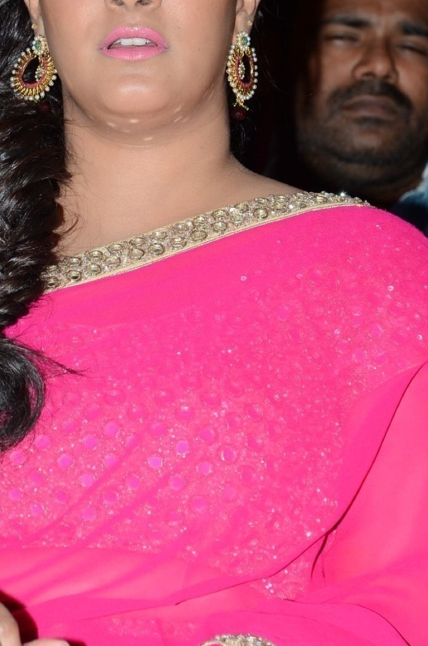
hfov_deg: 5.4
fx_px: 4547
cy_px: 278
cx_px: 85
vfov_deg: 8.1
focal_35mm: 254
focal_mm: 105
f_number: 6.3
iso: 400
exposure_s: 1/125
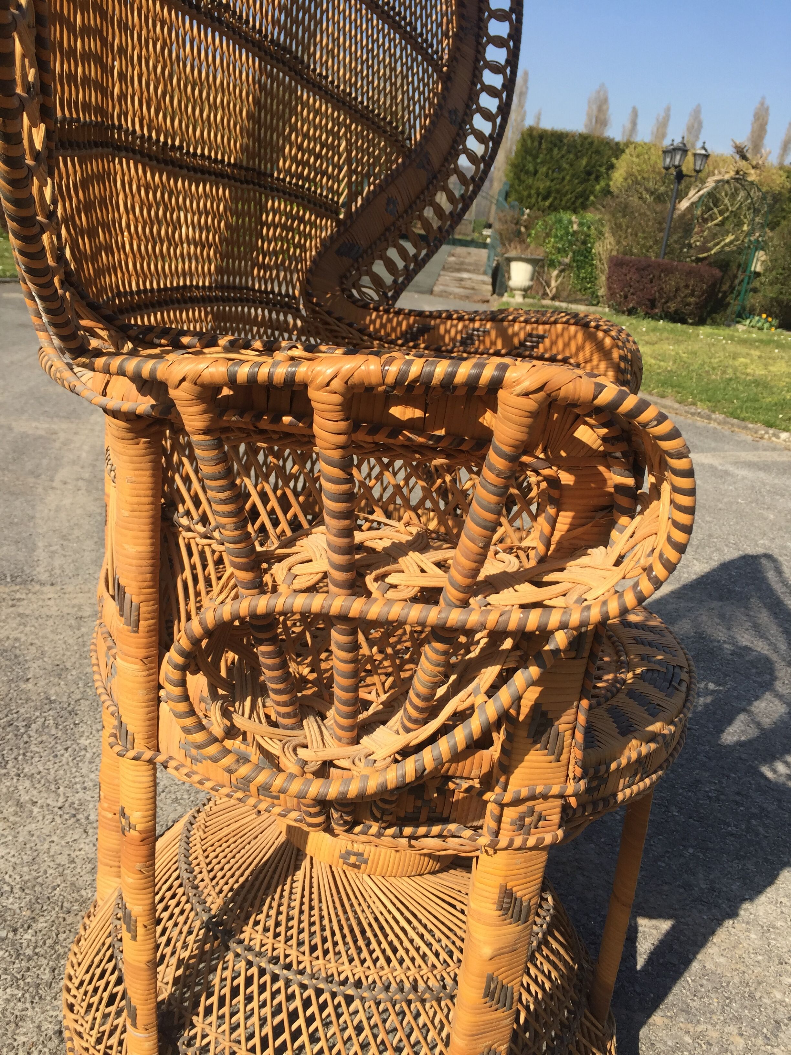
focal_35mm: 29
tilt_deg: -16.8
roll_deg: -8.8
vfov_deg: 61.7
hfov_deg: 48.2
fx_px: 884
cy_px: 528
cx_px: 396
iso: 32
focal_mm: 4.15
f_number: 2.2
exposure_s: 1/1163
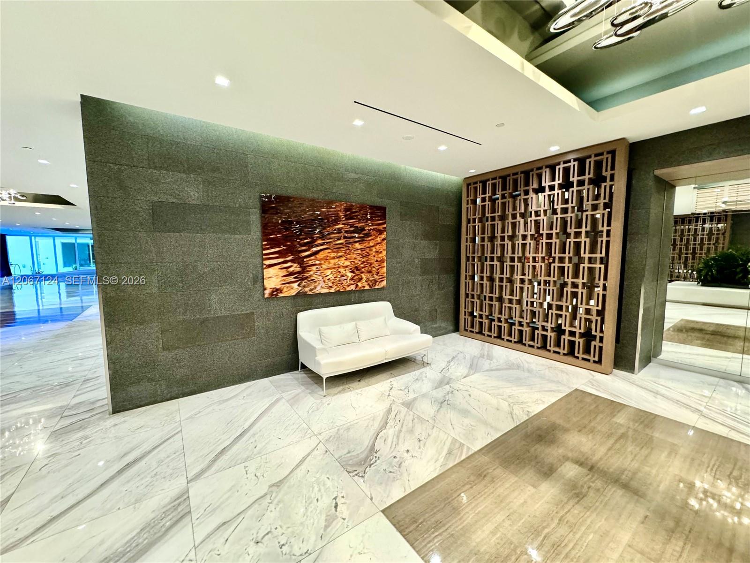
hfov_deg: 102.1
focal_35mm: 14
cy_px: 282
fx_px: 303
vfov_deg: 85.7
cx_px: 375
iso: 250
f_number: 2.2
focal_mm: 2.22
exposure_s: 1/60
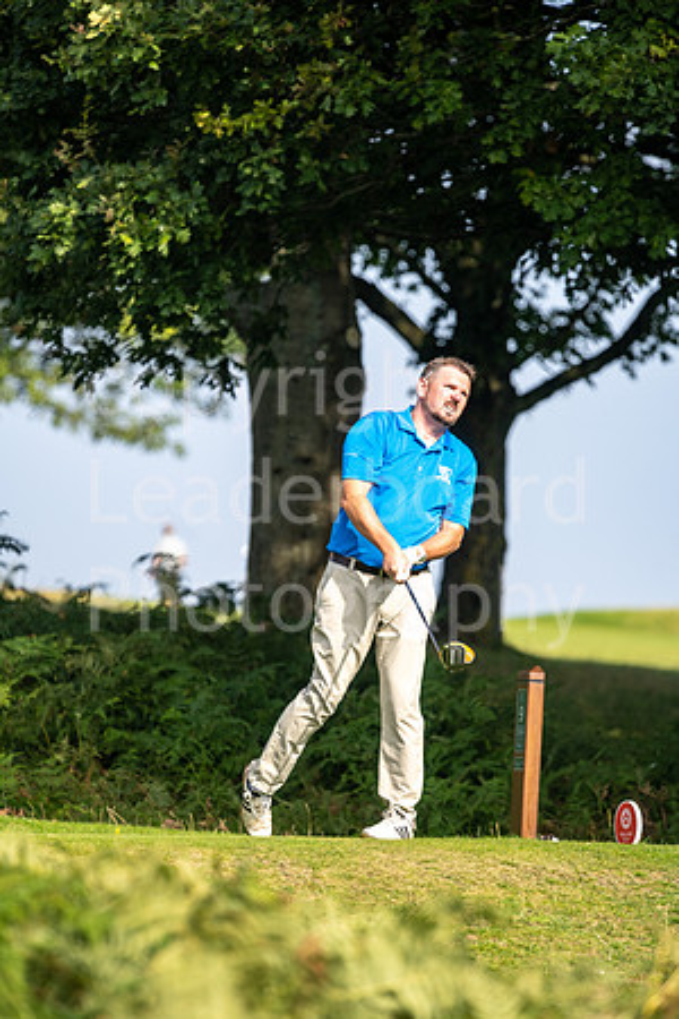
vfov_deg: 6.9
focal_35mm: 300
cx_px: 340
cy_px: 510
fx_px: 8487
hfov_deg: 4.6
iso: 160
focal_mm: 300
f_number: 5
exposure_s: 1/1000
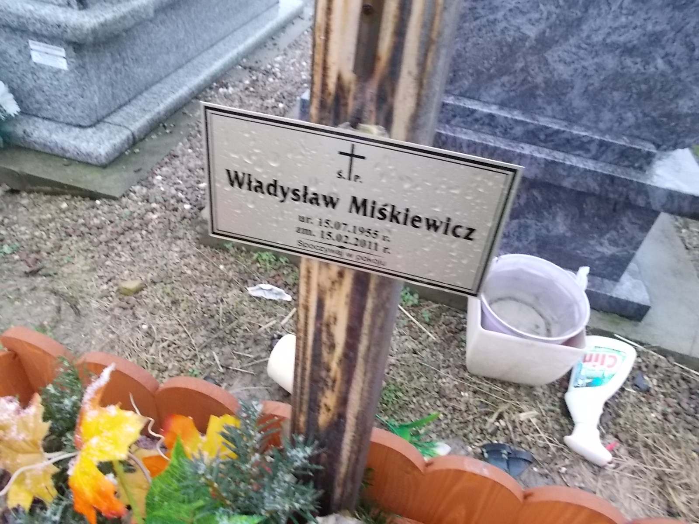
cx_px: 350
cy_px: 262
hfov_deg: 67.3
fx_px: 525
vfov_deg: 53.1
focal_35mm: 26
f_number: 3.2
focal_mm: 4.6
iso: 400
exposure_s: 1/60
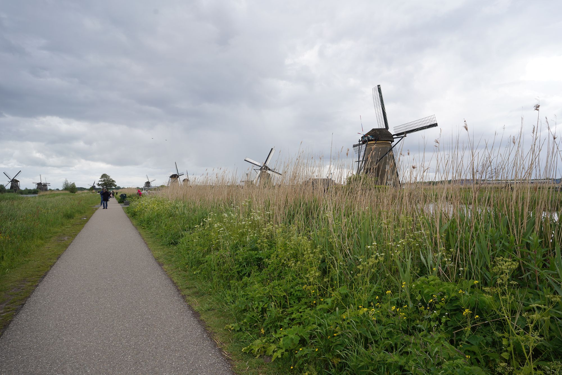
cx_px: 281
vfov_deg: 53.1
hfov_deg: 73.7
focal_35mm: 24
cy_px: 188
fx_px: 375
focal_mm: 24
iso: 100
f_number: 9
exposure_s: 1/100
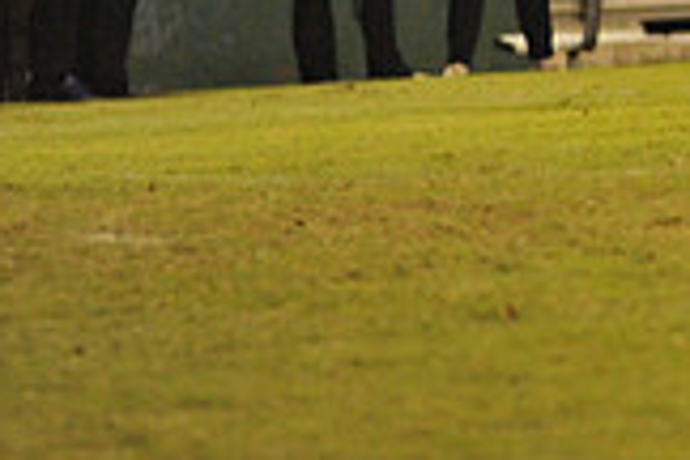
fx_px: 13722
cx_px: 1214
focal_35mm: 716
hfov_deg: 2.9
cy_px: -175
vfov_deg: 1.9
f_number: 4
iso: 6400
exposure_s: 1/320
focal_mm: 200
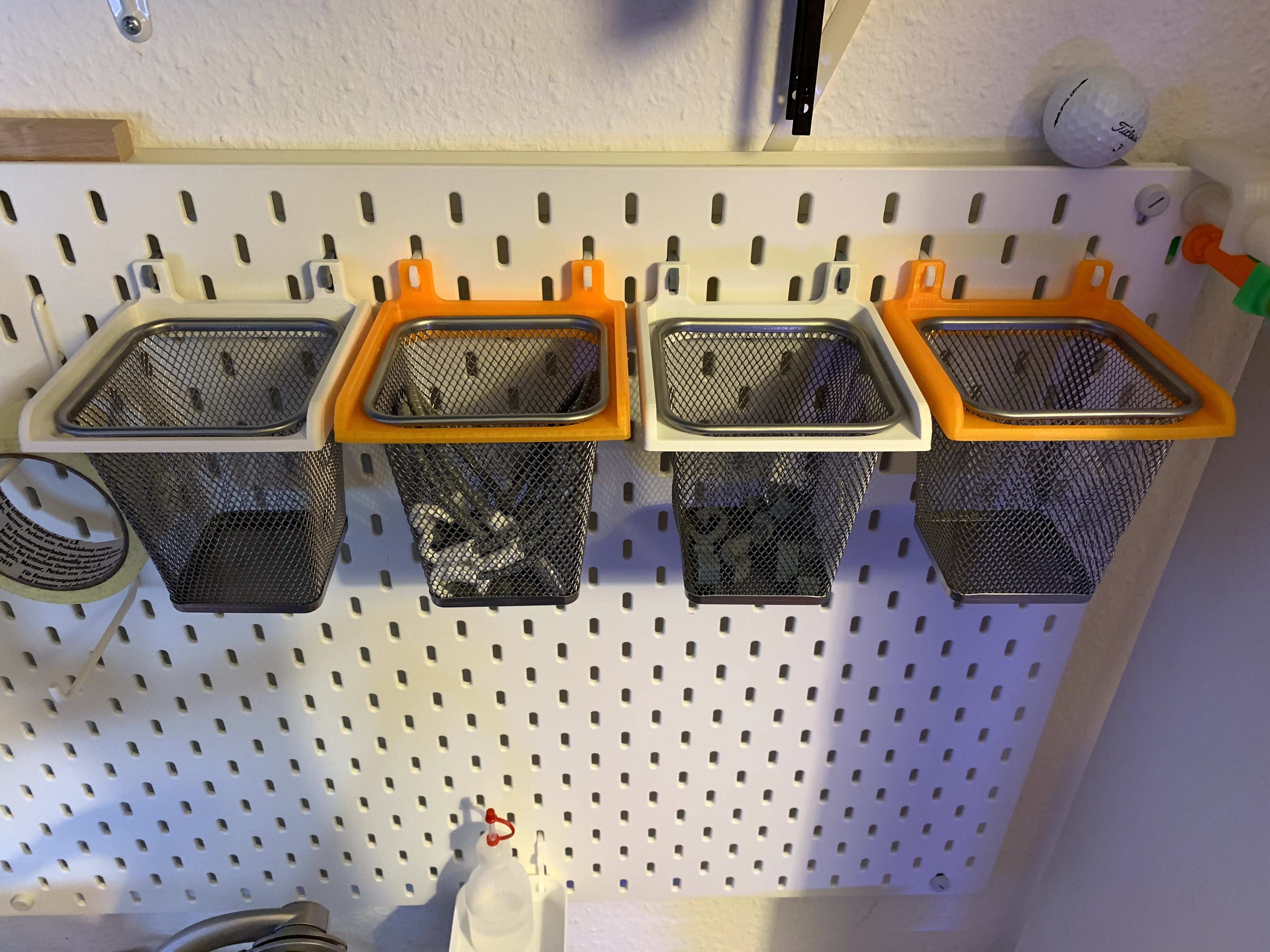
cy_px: 476
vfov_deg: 53.1
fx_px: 954
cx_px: 635
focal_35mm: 26
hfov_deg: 67.3
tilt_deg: -32.7
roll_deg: -0.9
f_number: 1.8
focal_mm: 4.25
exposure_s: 1/25
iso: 320
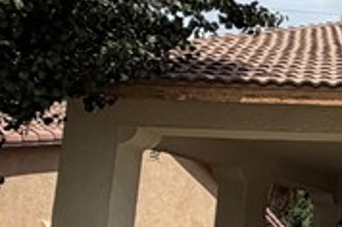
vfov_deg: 16.0
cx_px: 759
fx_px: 797
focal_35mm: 84
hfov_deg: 16.0
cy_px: 212
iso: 20
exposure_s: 1/1145
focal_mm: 2.22
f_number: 2.2
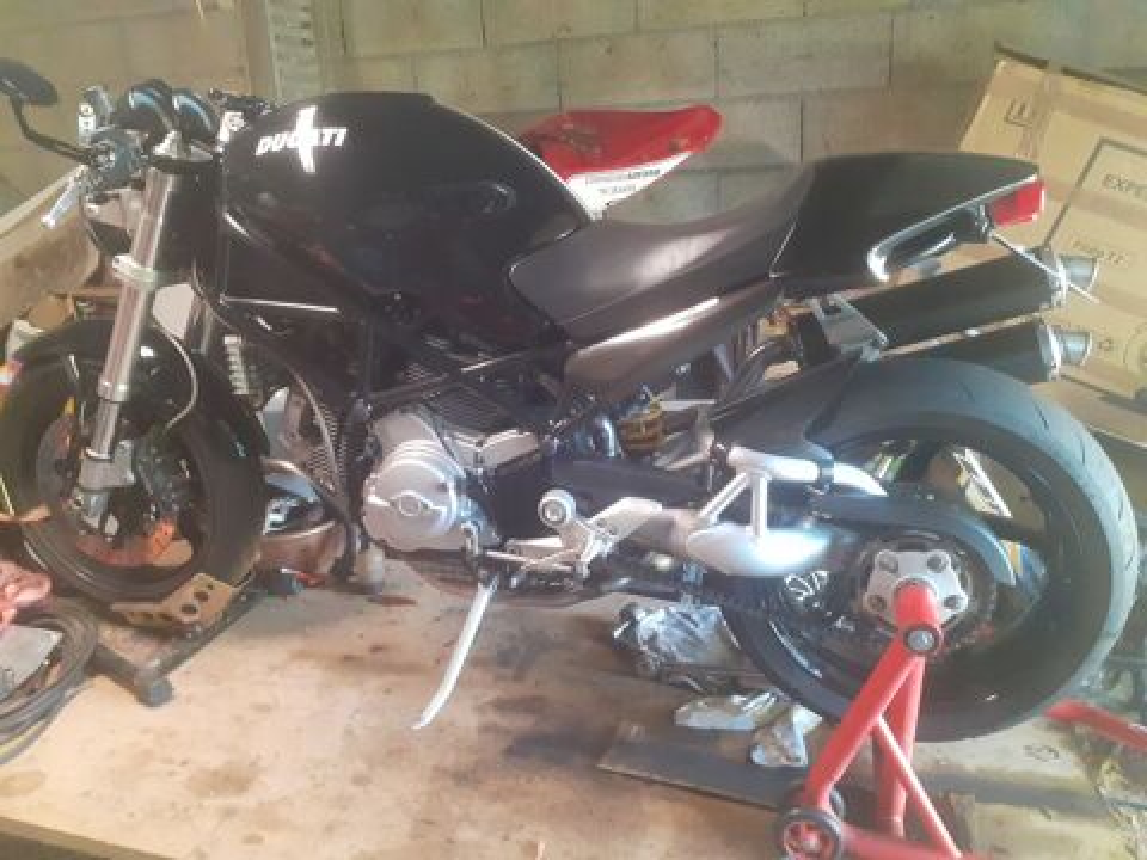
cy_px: 430
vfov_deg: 51.4
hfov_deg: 65.3
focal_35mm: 27
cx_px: 574
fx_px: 895
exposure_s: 1/25
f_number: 1.9
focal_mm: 3.6
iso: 400
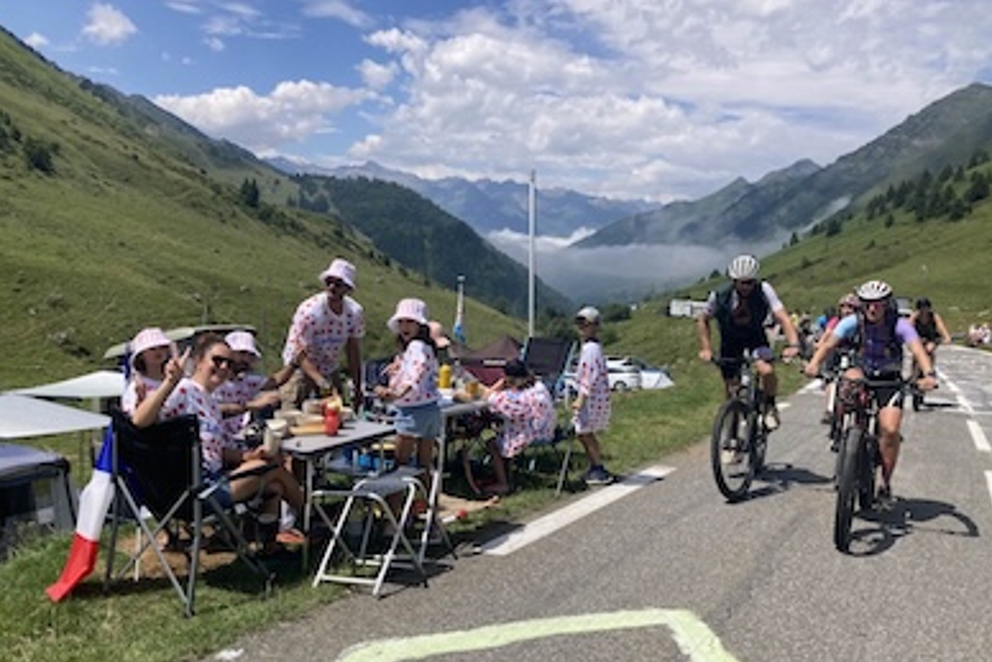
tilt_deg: -6.1
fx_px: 827
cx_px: 486
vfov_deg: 43.6
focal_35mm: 30
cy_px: 332
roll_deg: -1.6
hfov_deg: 61.9
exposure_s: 1/3003
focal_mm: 3.99
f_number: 1.8
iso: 20
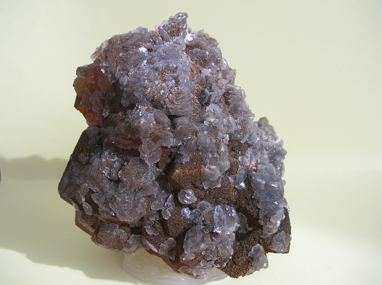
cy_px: 142
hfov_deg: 51.4
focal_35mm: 36
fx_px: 397
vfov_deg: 39.6
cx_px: 191
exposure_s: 1/71
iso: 50
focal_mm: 6
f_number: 2.7
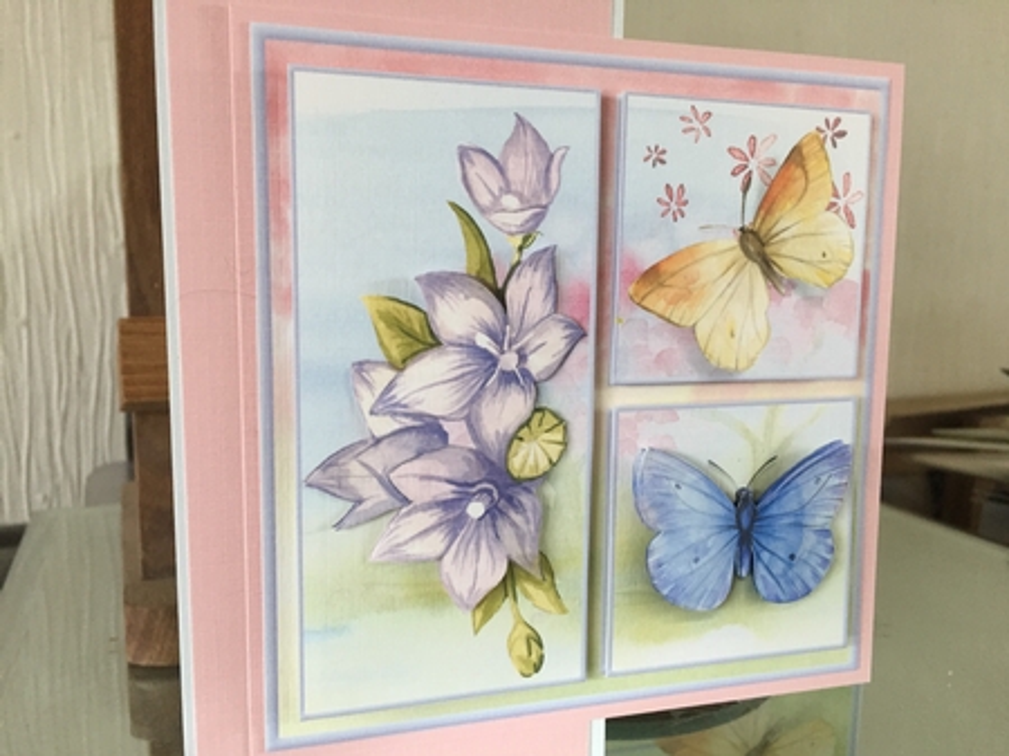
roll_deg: +0.1
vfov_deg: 48.2
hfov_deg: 61.7
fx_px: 845
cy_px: 378
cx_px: 504
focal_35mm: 29
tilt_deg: -8.3
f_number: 2.2
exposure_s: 1/33
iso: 160
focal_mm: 4.15
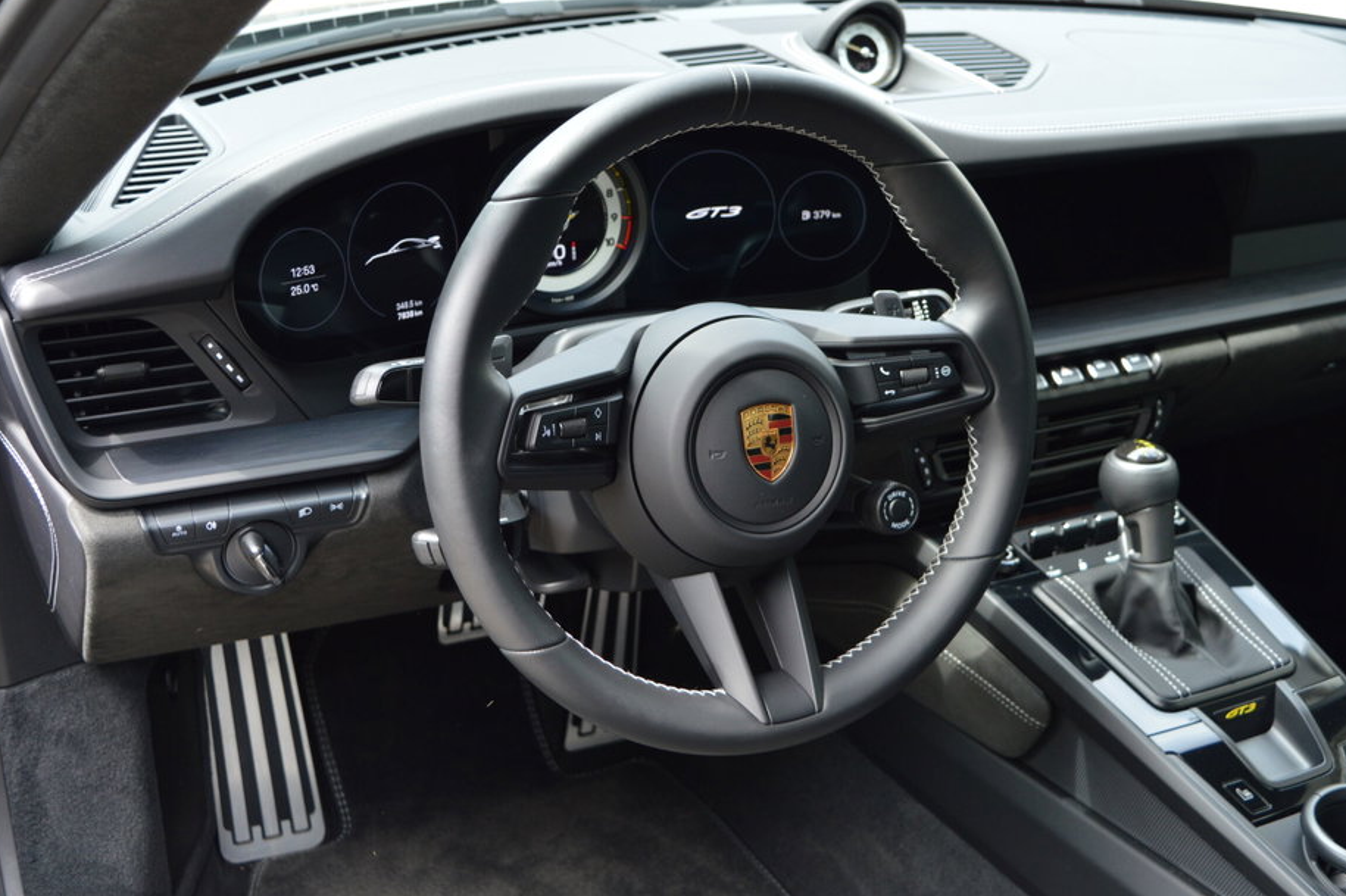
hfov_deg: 41.9
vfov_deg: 28.6
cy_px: 422
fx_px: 1756
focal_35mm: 47
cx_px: 686
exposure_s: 1/125
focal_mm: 28
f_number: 5.6
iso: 400
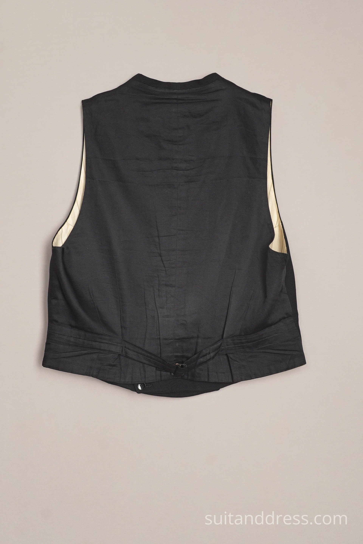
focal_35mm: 48
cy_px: 272
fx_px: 726
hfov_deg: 28.1
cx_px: 182
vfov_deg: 41.1
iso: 400
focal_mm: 32
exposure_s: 1/20
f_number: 8
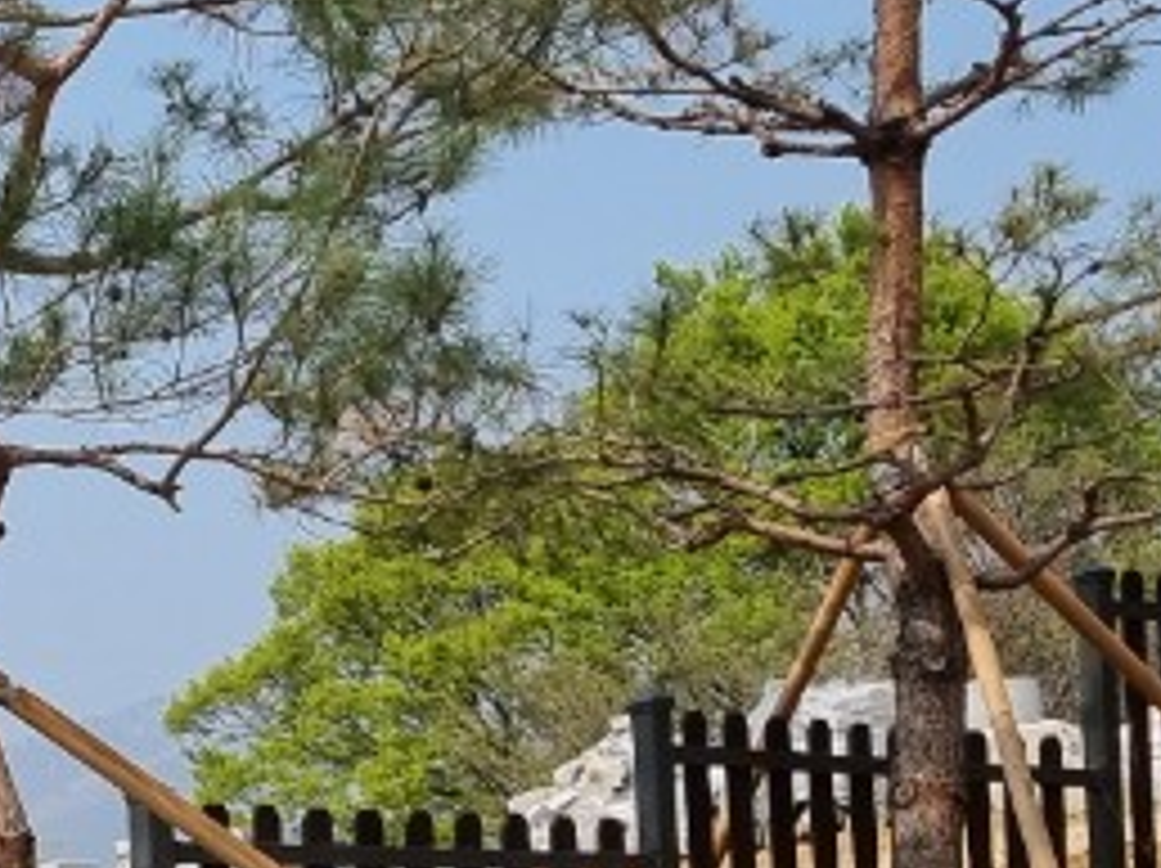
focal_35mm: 129
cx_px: -644
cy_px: 1066
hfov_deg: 14.2
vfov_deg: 11.2
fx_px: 4323
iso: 50
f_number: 1.8
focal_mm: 5.4
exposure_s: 1/5000
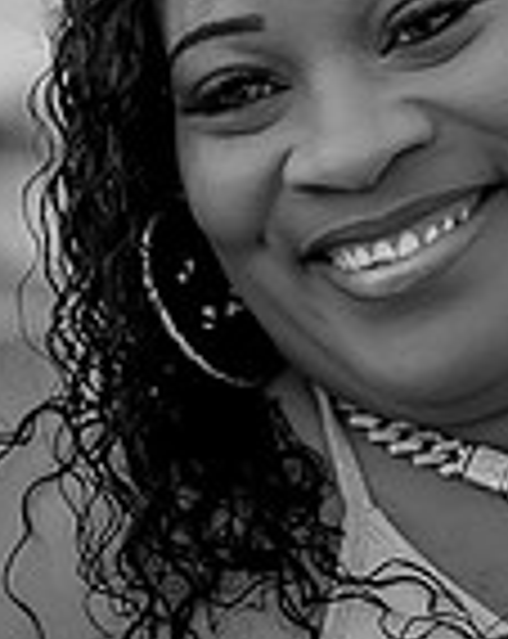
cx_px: 463
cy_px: 248
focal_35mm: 155
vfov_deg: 12.5
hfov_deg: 9.9
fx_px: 2922
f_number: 2.2
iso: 640
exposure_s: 1/250
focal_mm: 35
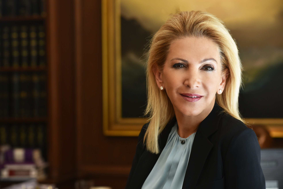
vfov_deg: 11.4
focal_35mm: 120
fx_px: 944
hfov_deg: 17.1
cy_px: 94
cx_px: 142
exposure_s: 1/125
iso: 500
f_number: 5.6
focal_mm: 120
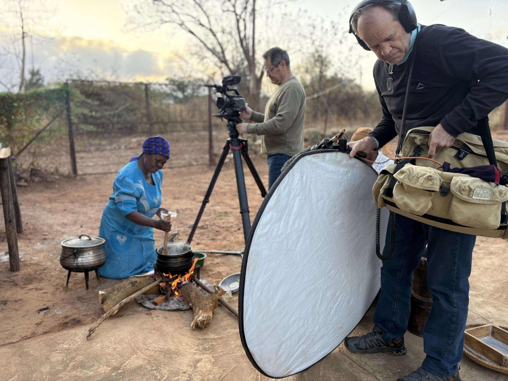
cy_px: 190
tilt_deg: -8.1
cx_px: 254
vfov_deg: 53.1
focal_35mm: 26
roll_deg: -0.5
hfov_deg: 67.3
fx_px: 382
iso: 64
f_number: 1.6
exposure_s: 1/236
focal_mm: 5.96
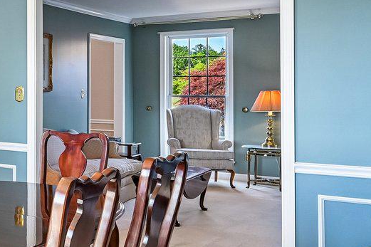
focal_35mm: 55
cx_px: -180
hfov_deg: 26.6
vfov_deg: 24.5
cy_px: 80
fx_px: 567
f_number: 8
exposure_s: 1/15
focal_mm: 14
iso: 200
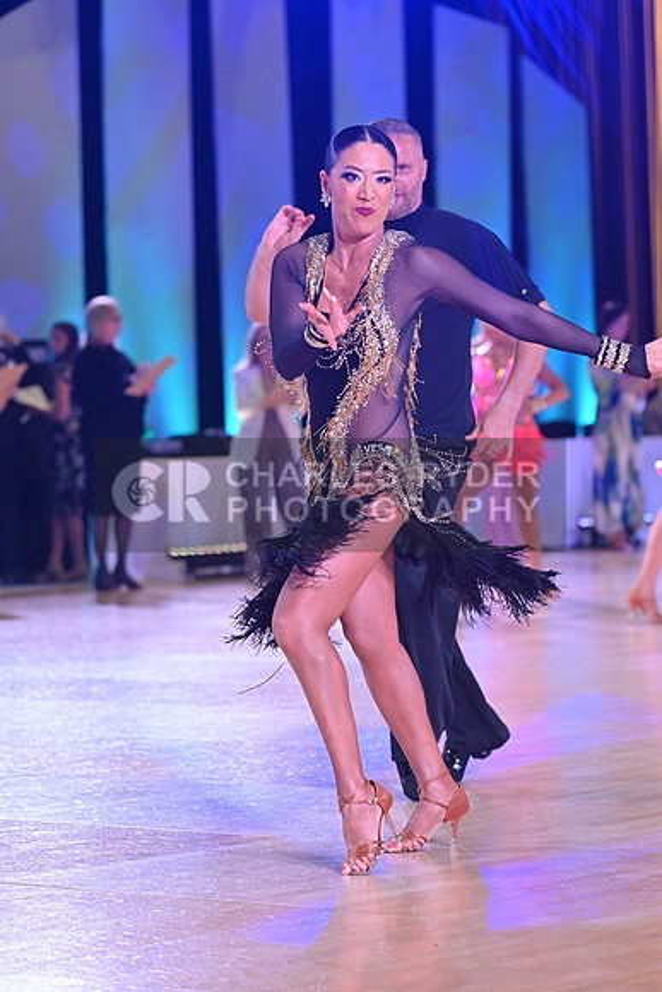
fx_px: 3721
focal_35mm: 135
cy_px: 496
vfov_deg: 15.2
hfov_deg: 10.2
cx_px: 331
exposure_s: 1/400
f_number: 5
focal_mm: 135
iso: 4000
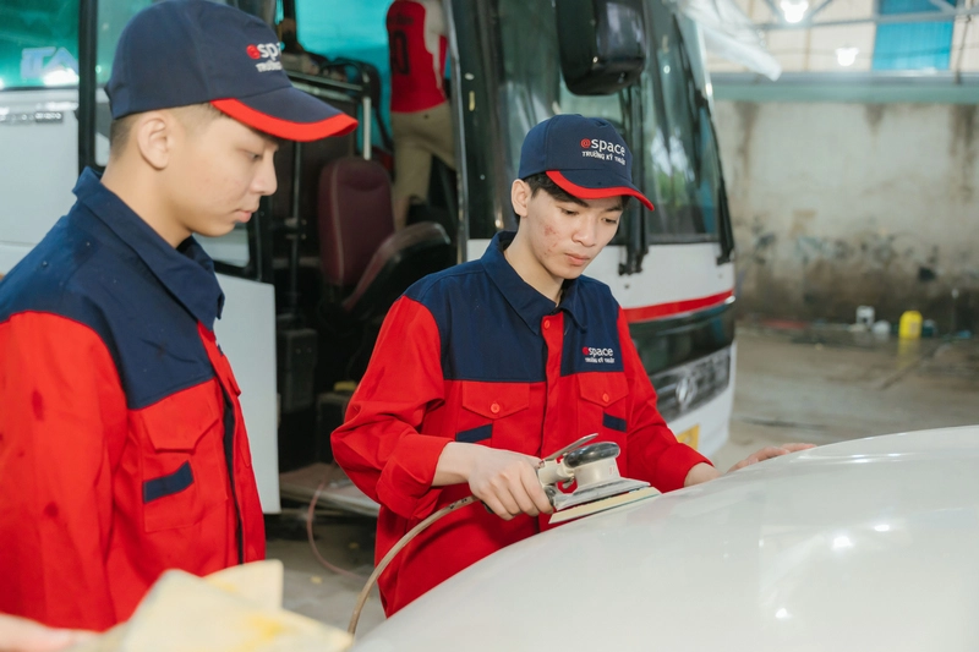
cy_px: 326
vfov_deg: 36.6
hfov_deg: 52.8
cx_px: 490
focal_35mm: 36
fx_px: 987
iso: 2000
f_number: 2.8
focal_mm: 36.3
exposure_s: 1/160
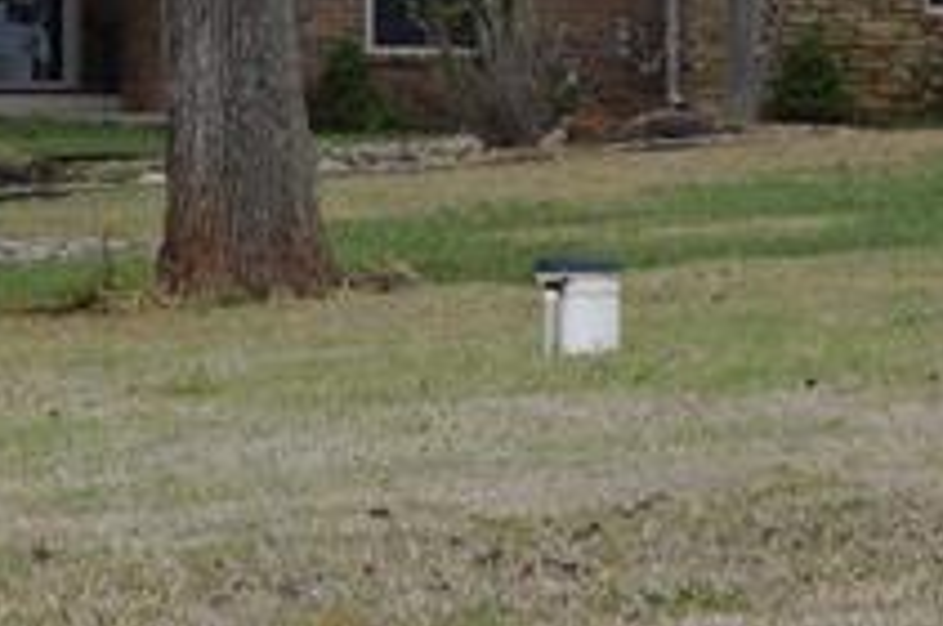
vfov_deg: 5.5
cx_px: -827
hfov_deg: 8.0
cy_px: -277
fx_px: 6486
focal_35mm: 248
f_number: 8
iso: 360
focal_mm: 34
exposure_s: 1/250
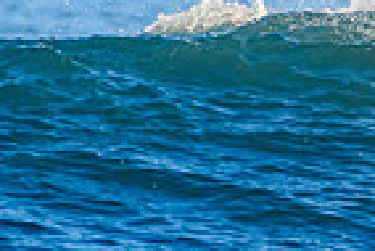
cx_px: 745
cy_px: 33
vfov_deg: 0.6
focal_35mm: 2488
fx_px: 25943
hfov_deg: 0.8
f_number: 5.6
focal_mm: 500
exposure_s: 1/2000
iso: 450
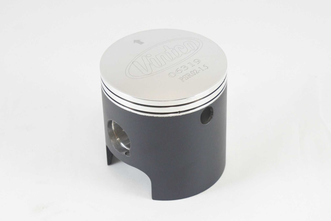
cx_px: 166
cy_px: 110
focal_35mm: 75
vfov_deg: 18.2
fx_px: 690
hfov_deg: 27.0
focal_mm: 27.9
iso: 800
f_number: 5.6
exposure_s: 1/80
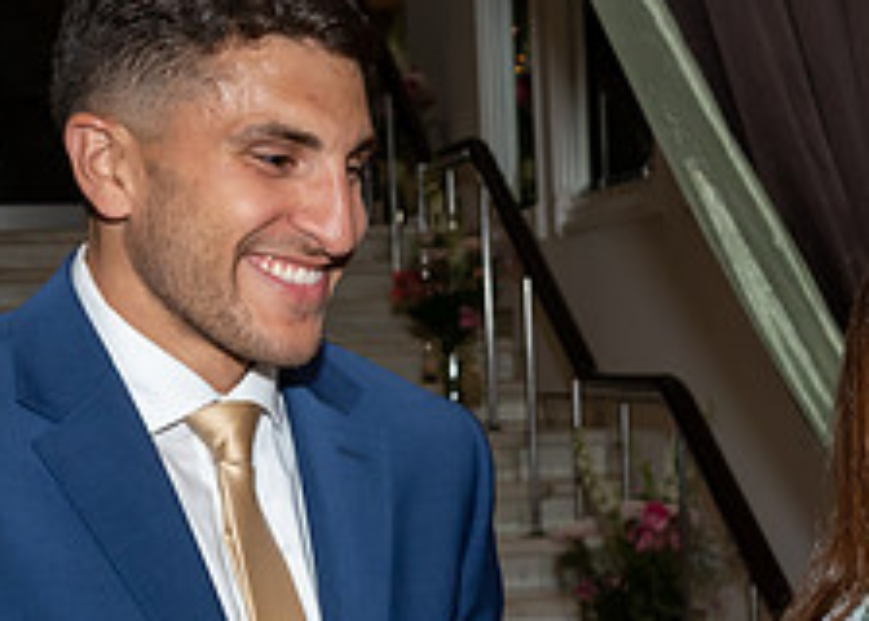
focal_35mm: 143
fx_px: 3529
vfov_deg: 10.0
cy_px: 625
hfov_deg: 13.7
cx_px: 1014
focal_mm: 28
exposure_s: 1/250
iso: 500
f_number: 7.1
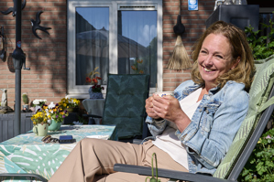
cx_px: 131
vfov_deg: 29.3
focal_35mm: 46
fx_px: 348
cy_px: 78
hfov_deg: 42.9
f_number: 5.6
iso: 200
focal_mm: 28.5
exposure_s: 1/1250
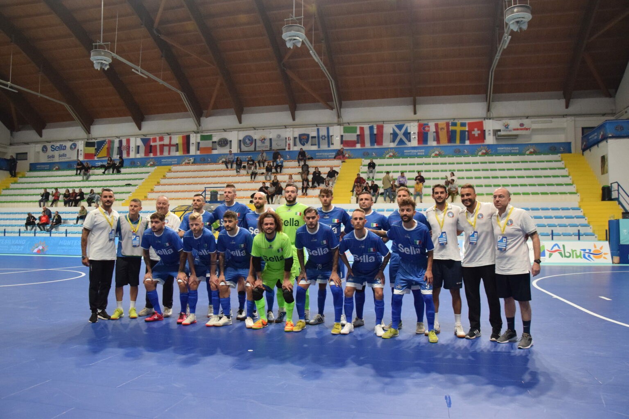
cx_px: 314
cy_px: 210
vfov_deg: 47.9
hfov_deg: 67.4
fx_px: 472
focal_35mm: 27
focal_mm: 18
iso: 1600
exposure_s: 1/250
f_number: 5.6
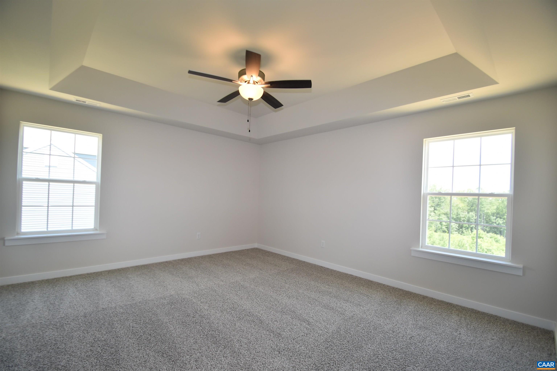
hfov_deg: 100.4
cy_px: 186
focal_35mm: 15
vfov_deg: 77.3
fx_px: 232
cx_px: 278
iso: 200
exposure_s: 1/80
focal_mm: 10
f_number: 4.5
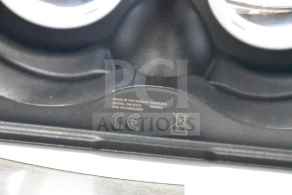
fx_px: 669
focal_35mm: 82
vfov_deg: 16.6
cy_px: 98
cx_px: 146
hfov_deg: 24.6
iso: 25600
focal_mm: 55
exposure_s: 1/100
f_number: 5.6
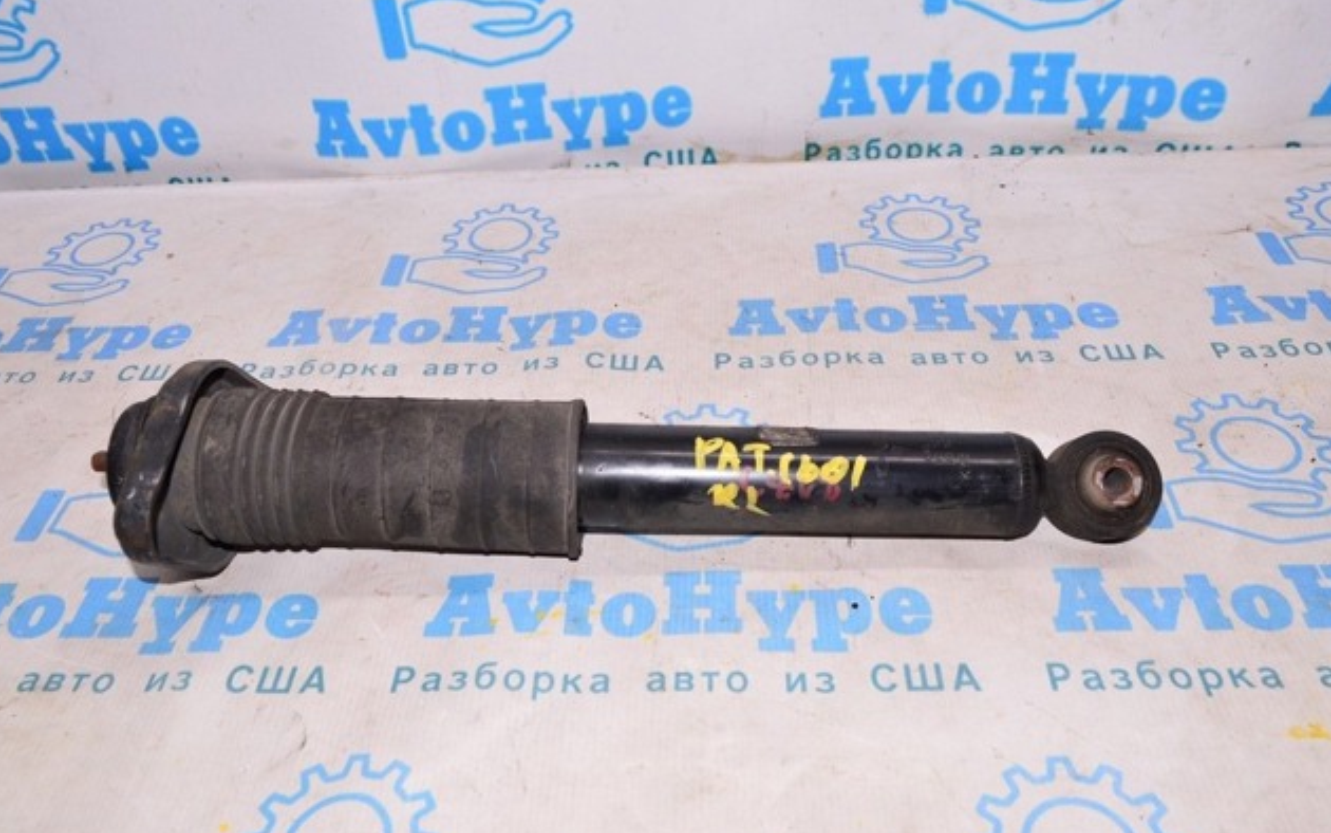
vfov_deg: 40.6
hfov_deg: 61.2
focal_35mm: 31
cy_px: 396
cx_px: 659
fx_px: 1125
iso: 1600
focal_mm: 20
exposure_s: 1/200
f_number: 8
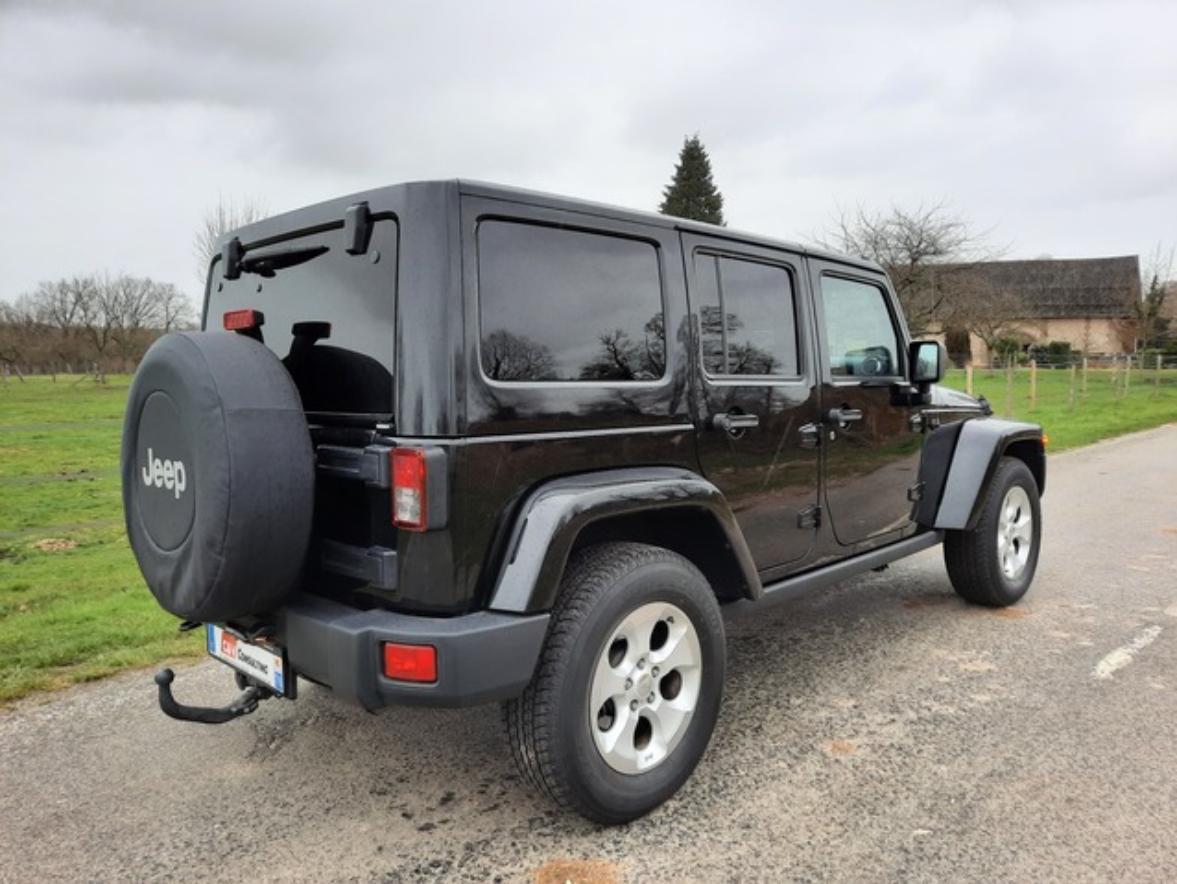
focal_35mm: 25
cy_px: 442
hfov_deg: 69.4
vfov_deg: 54.9
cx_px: 588
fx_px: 850
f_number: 2
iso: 32
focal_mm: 4.6
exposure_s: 1/133
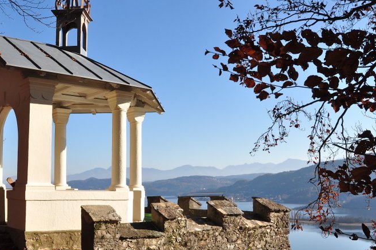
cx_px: 134
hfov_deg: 45.9
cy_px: 158
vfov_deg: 31.7
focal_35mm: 42
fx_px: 438
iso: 200
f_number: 11
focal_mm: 18
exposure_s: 1/250
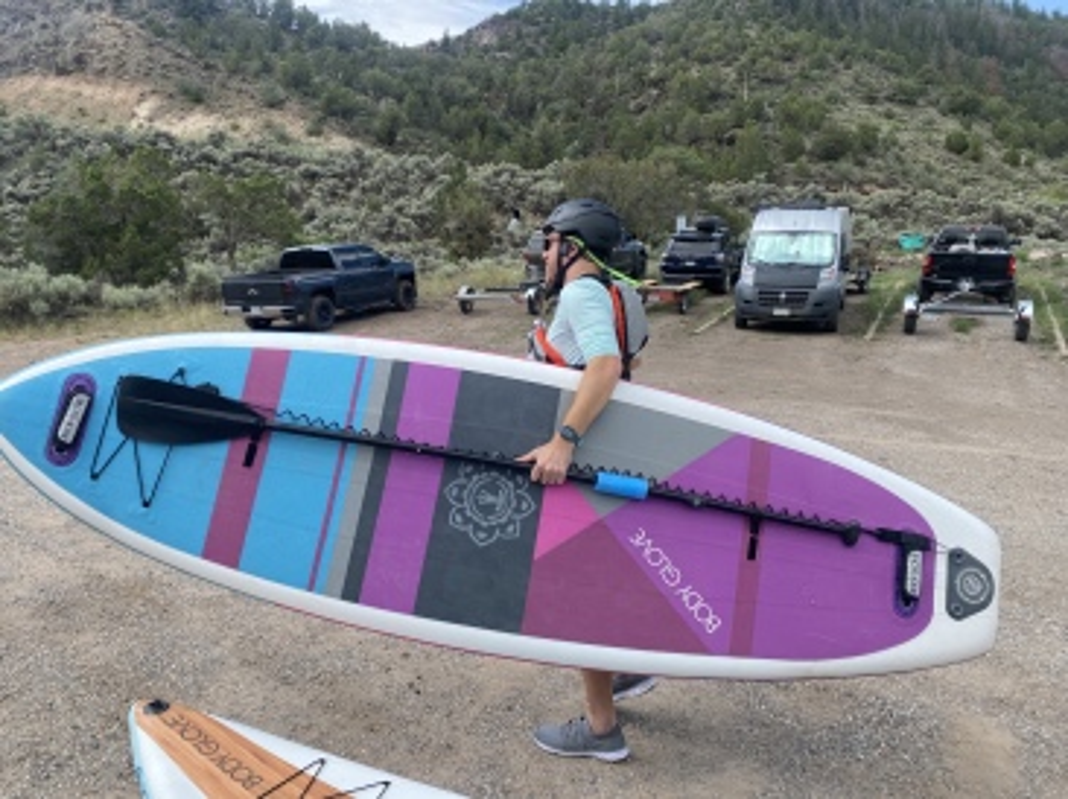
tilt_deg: -2.5
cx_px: 534
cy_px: 400
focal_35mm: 26
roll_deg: -0.3
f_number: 1.8
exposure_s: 1/1272
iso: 32
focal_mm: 4.25
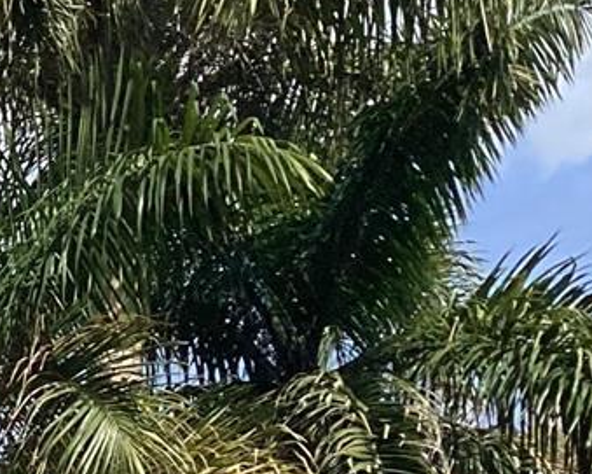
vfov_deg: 9.8
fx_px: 2505
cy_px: 1037
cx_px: -529
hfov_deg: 12.2
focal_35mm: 143
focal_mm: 3.3
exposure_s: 1/1567
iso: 25
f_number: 2.4
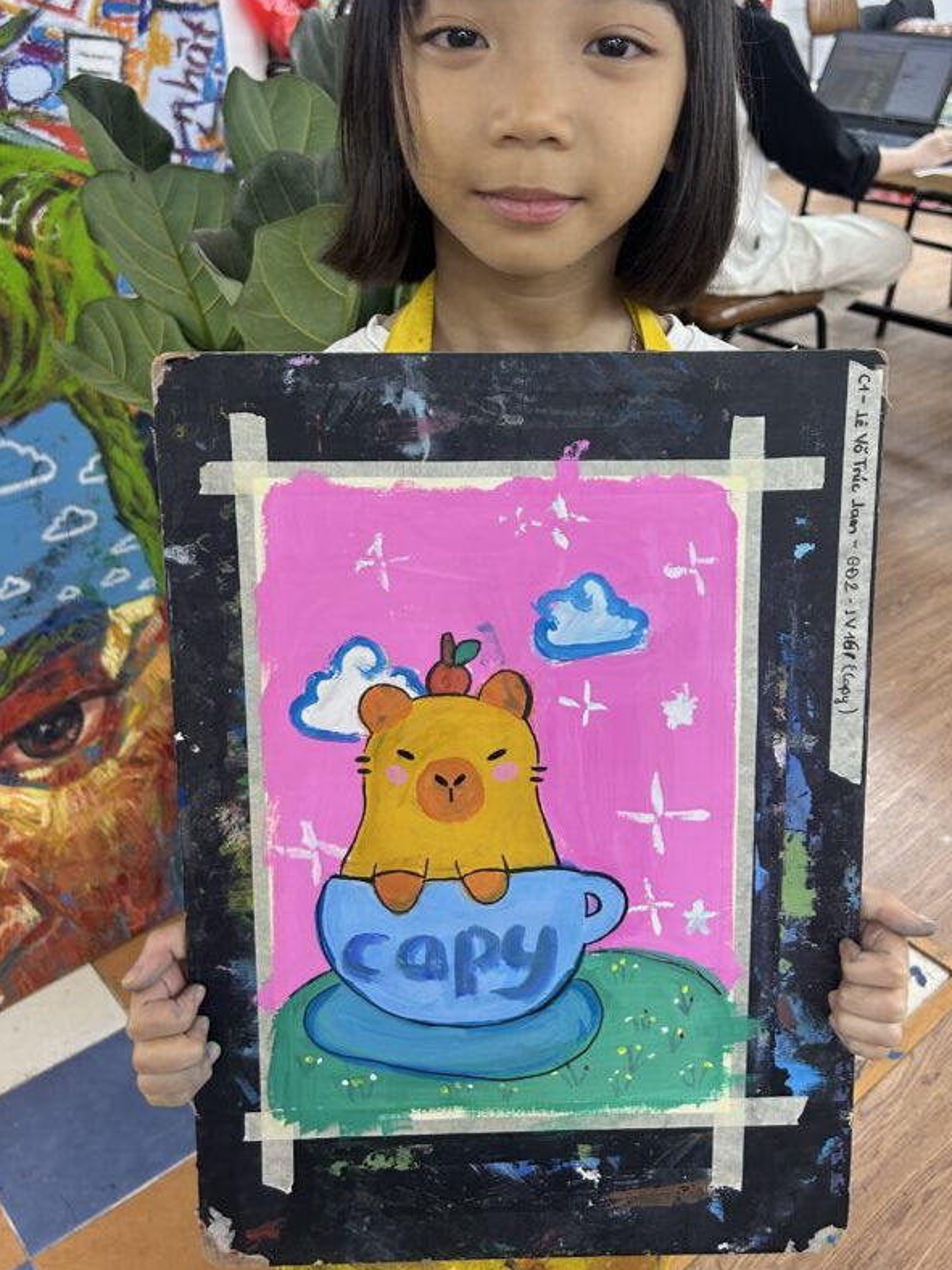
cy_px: 482
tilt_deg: -24.7
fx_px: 1210
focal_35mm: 33
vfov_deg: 54.8
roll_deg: -1.7
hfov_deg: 42.9
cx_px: 525
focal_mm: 5.7
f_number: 1.5
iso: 100
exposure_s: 1/100
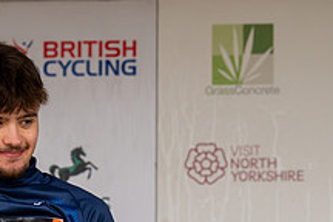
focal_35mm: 398
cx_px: -3
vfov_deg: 3.5
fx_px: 3681
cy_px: 163
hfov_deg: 5.2
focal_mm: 148
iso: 2000
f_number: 3.5
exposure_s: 1/1000
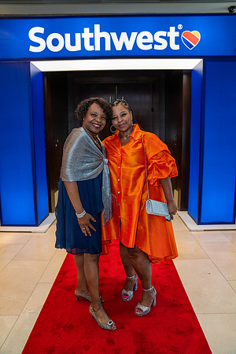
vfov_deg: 69.4
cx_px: 118
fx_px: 256
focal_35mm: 26
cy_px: 177
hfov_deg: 49.6
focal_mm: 26
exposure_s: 1/125
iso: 2000
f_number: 3.5
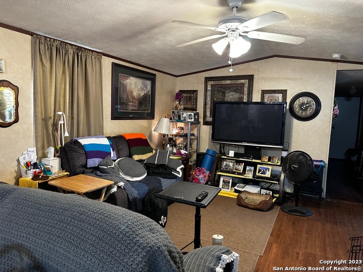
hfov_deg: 71.6
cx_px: 182
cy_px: 136
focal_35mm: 24
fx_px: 252
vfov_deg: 56.8
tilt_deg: -5.4
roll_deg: -1.9
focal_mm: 6.86
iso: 640
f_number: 1.78
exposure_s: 1/60
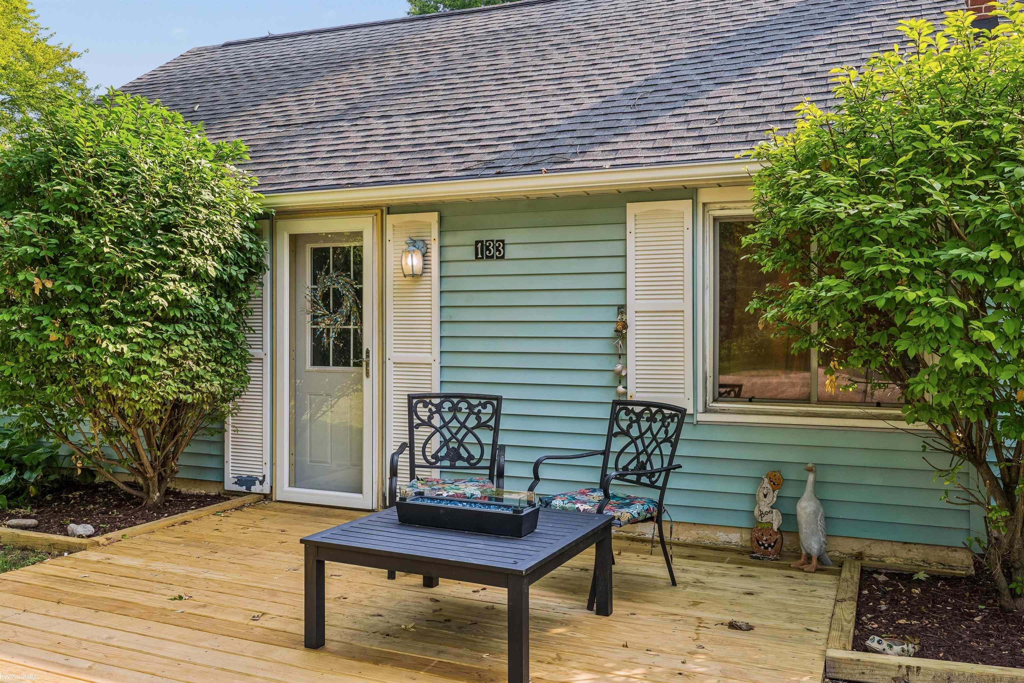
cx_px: 512
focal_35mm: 30
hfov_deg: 61.9
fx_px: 853
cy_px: 342
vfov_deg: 43.6
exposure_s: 1/40
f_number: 10
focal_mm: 30
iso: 200
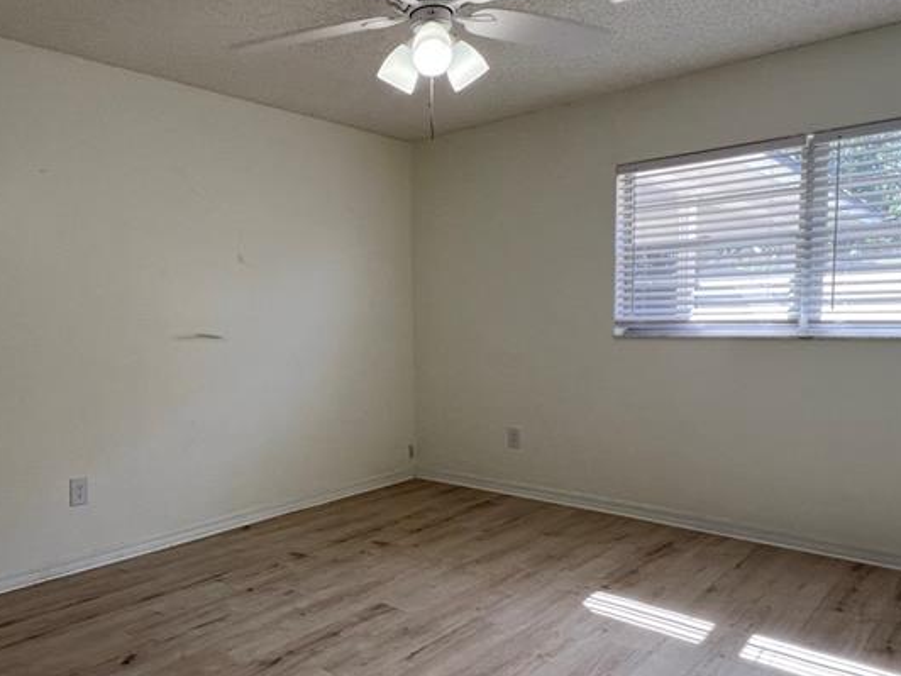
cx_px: 368
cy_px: 380
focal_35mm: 25
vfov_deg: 54.7
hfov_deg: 68.8
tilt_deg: -4.5
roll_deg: +0.7
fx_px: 651
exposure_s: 1/99
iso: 50
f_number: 1.8
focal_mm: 1.57
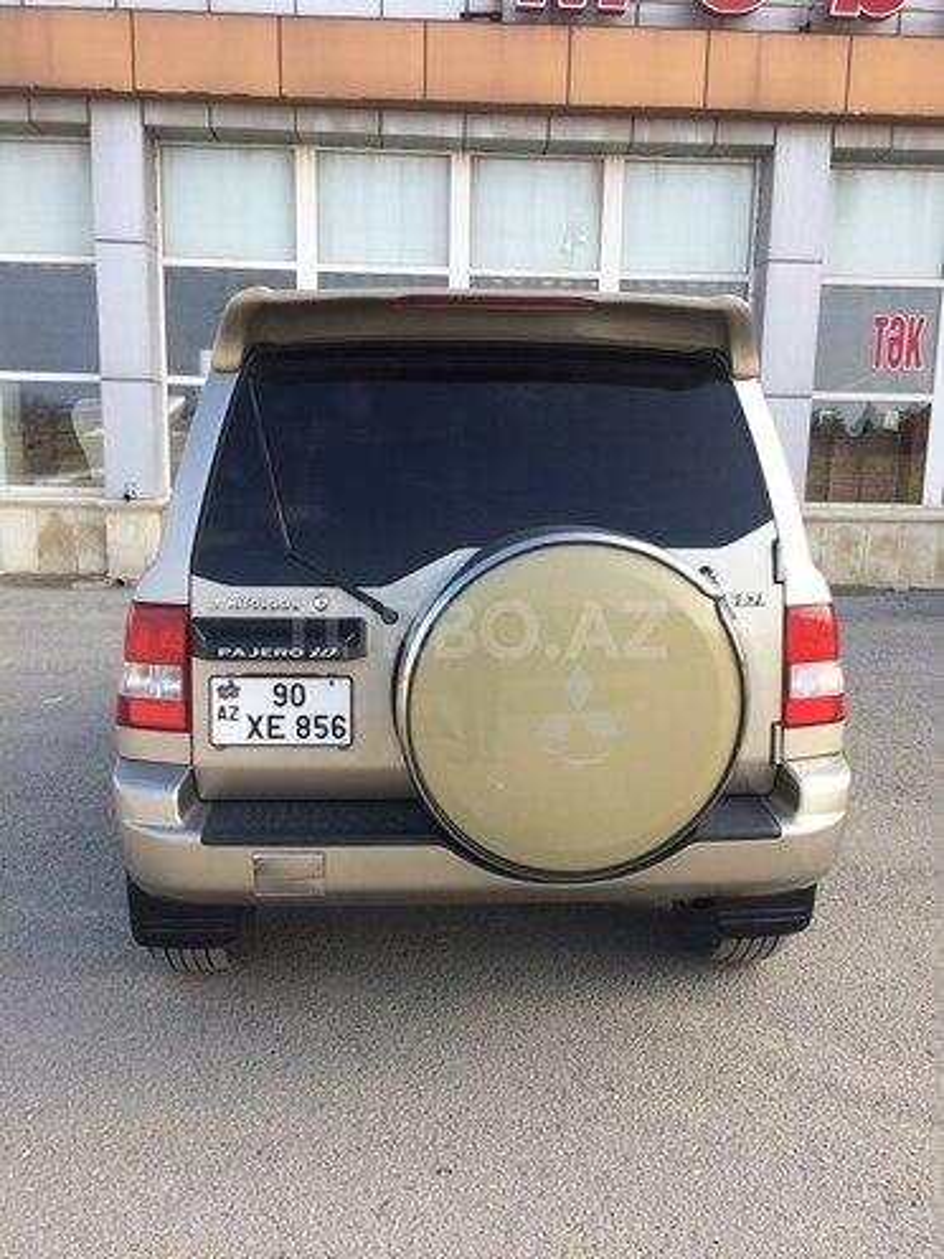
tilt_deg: -10.1
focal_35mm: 29
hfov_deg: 48.2
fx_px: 1054
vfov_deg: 61.7
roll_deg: -0.4
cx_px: 472
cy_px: 630
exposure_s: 1/562
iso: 32
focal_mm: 4.15
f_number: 2.2
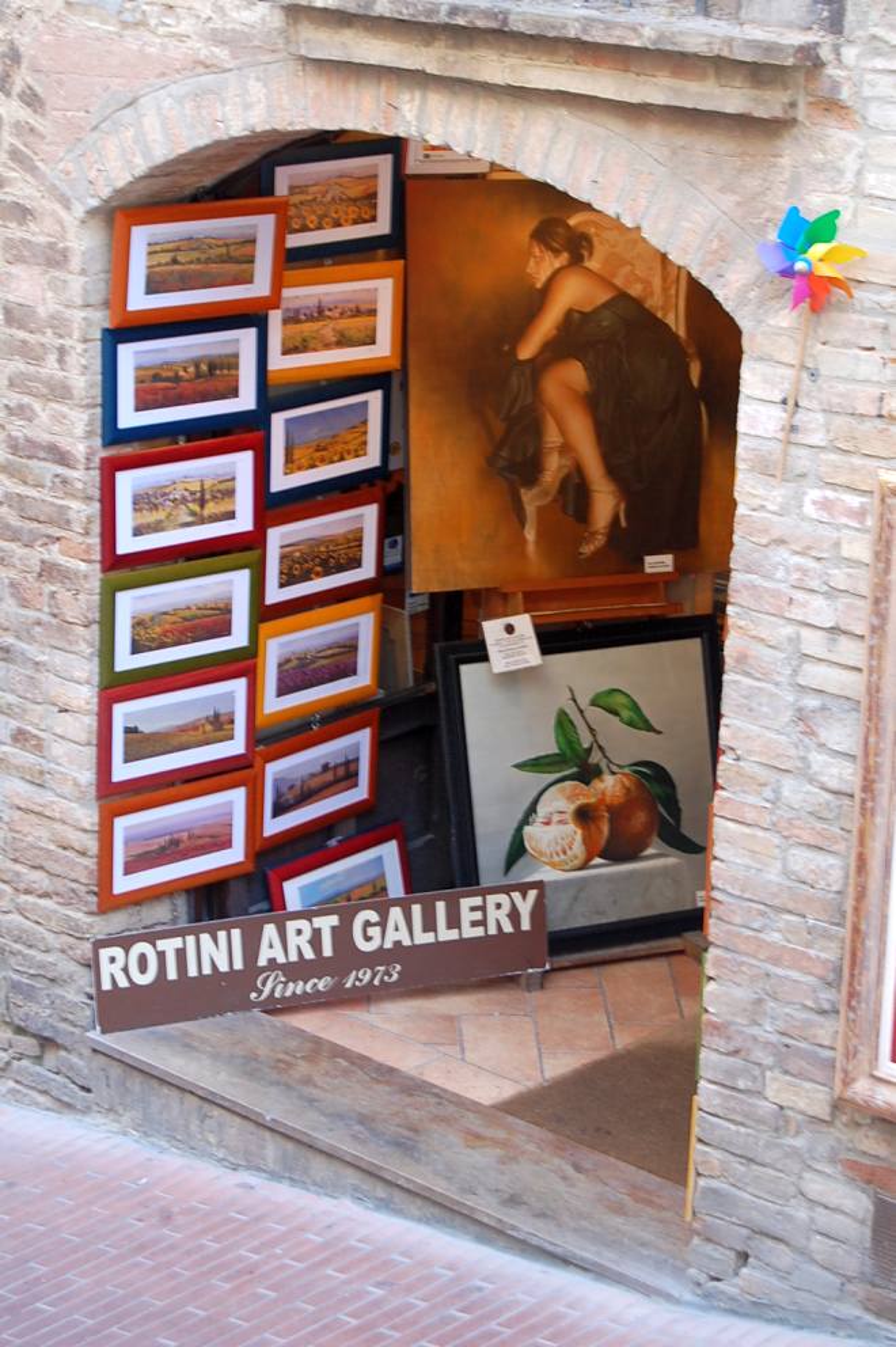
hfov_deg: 16.5
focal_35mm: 82
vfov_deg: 24.6
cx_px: 448
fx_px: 3084
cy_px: 674
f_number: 7.1
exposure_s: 1/30
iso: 500
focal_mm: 55
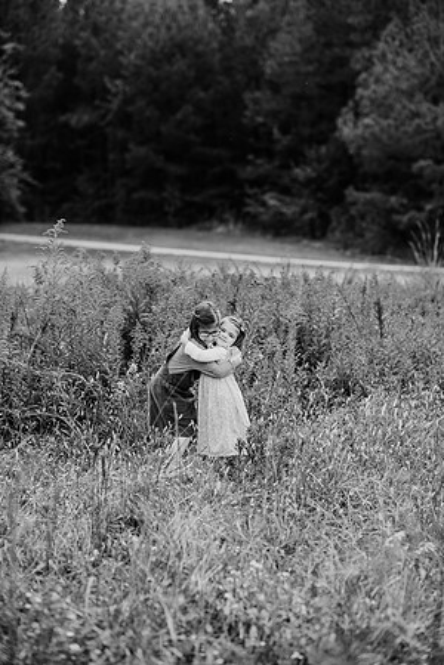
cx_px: 222
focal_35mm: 85
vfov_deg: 23.9
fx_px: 1572
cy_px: 332
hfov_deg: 16.1
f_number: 2.5
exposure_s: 1/1000
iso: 160
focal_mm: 85
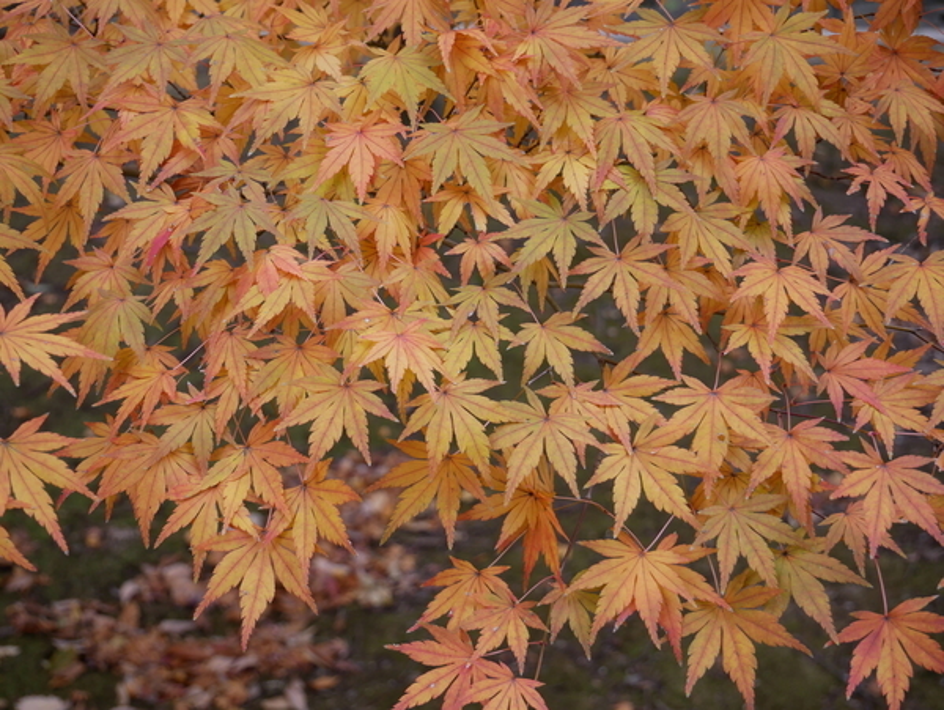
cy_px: 355
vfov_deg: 27.1
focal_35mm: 54
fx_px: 1474
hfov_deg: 35.5
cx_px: 472
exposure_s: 1/100
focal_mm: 27
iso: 200
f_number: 4.6
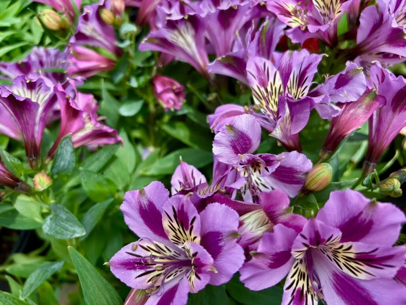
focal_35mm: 26
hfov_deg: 67.3
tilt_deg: -58.9
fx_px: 305
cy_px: 152
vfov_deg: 53.1
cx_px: 203
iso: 50
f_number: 1.6
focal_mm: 5.96
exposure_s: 1/370
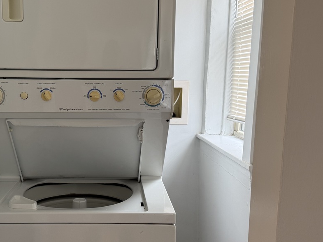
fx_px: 411
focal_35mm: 44
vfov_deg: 32.9
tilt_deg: -6.3
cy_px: 128
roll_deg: -0.7
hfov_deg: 42.5
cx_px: 113
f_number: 1.78
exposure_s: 1/121
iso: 100
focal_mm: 6.76
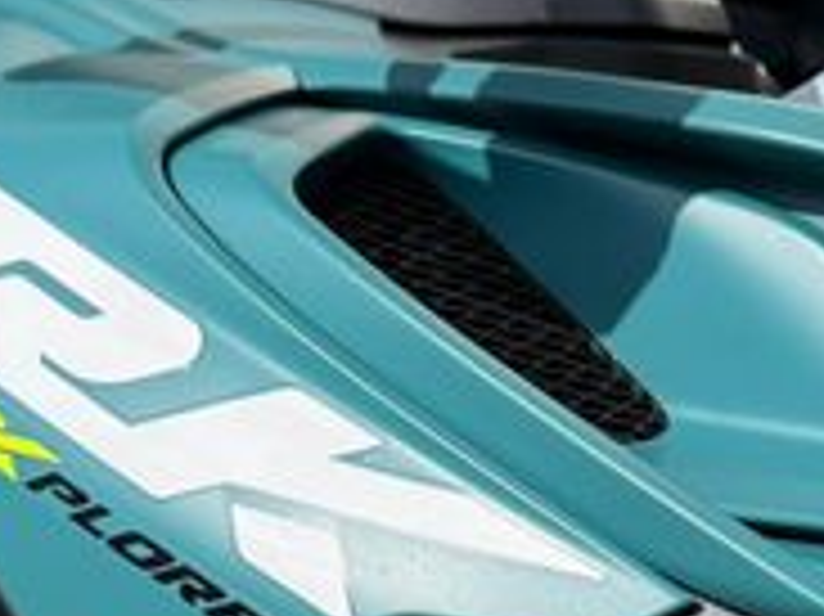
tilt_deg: -21.6
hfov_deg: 22.9
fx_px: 1998
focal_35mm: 84
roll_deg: +1.2
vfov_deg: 17.2
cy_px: 612
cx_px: 689
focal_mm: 6.76
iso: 100
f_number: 1.78
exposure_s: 1/5319
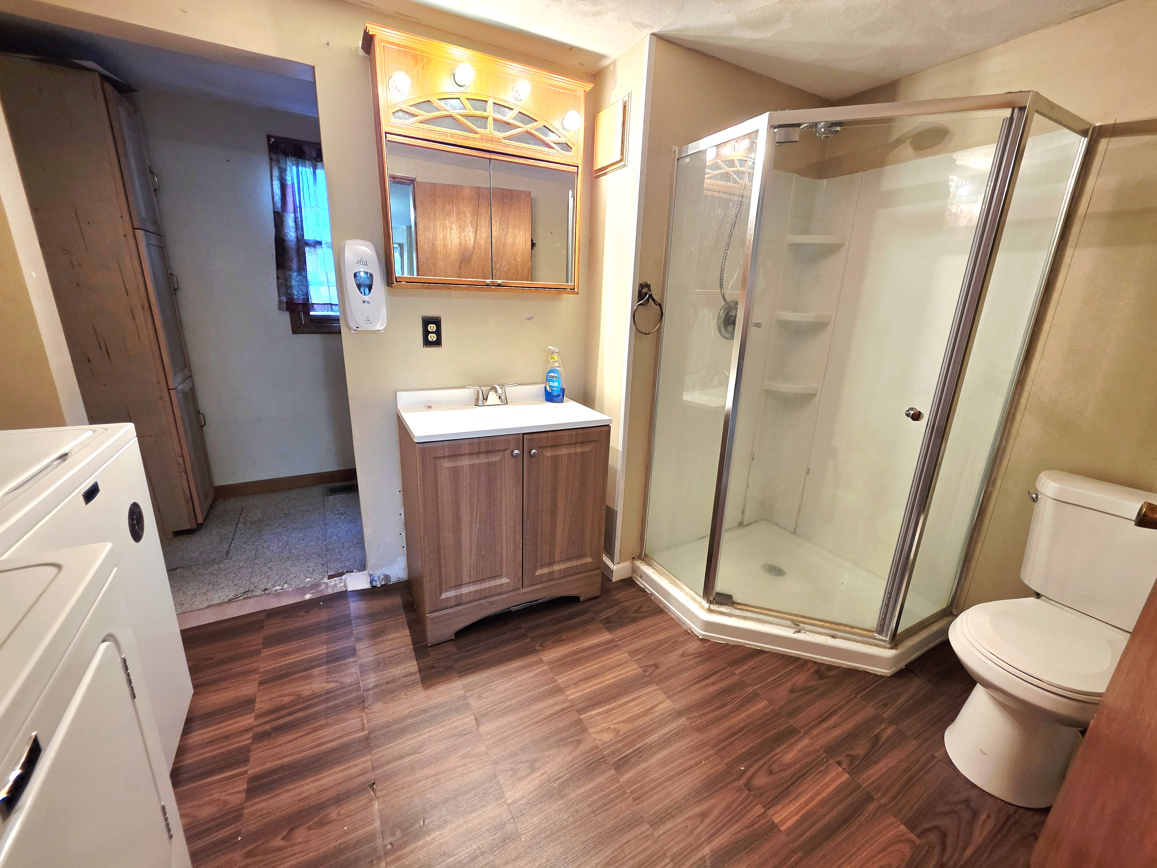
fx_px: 435
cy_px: 434
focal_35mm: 13
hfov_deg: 106.2
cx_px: 578
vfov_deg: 89.9
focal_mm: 2.2
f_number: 1.9
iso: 200
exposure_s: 1/60.2
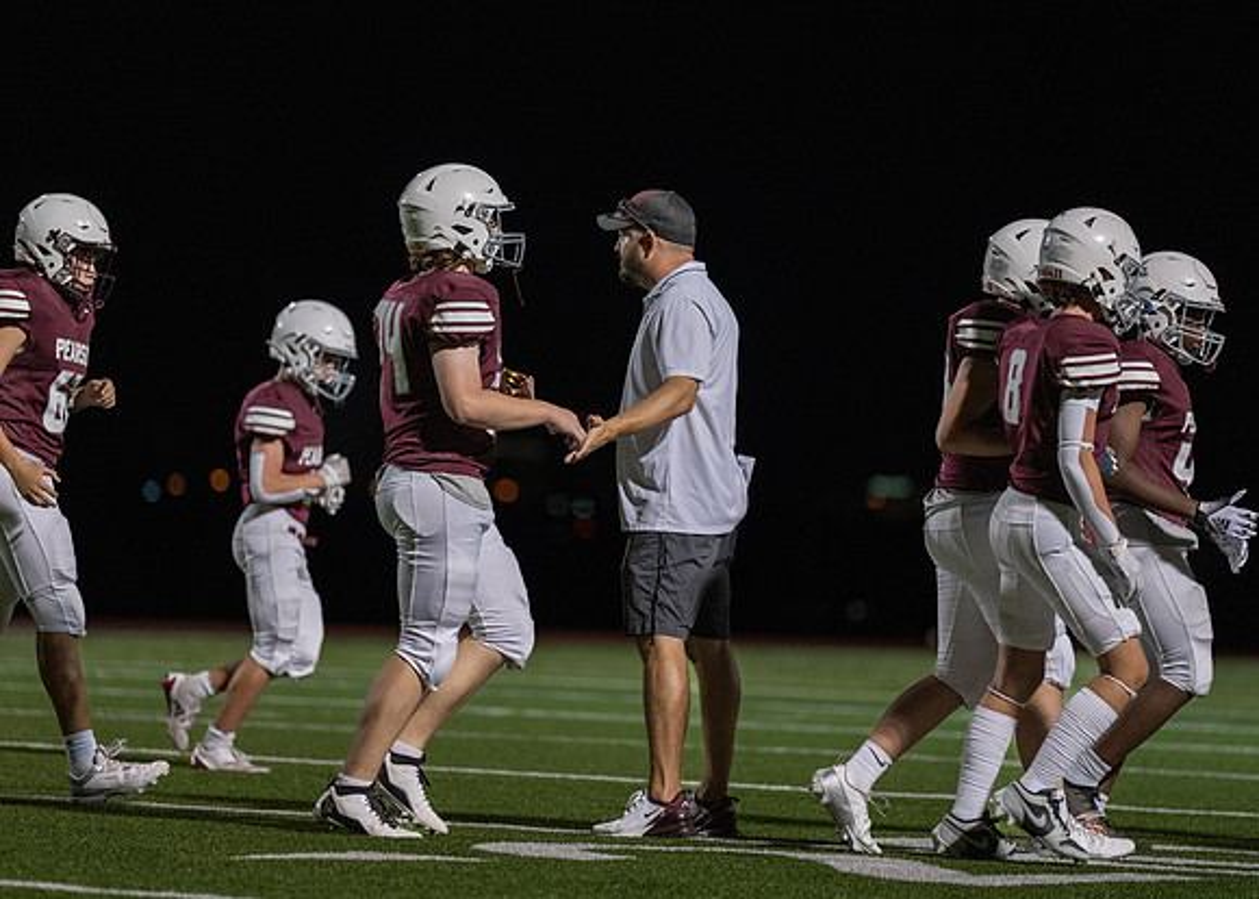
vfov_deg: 6.9
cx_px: 630
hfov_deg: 9.6
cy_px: 450
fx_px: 7492
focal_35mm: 210
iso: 4000
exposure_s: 1/1000
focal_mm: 200
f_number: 2.8
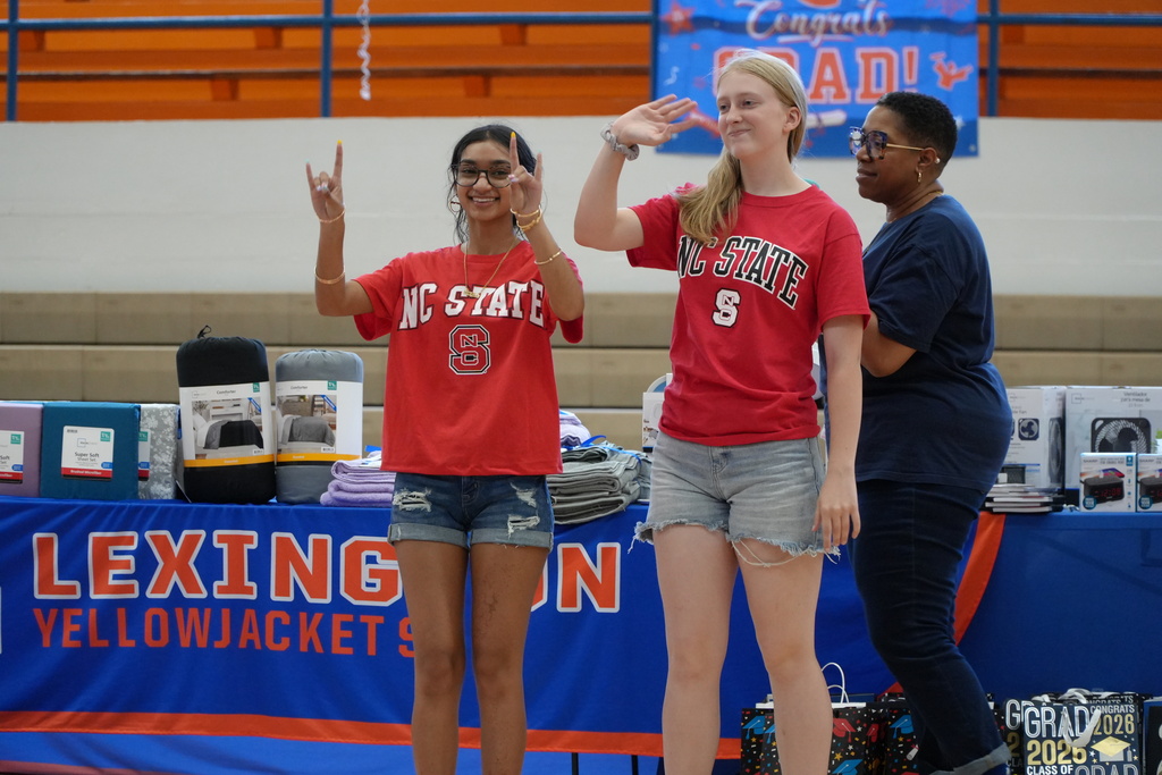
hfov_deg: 15.2
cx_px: 581
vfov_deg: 10.2
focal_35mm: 135
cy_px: 388
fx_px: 4358
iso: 2500
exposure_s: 1/160
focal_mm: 90
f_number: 4
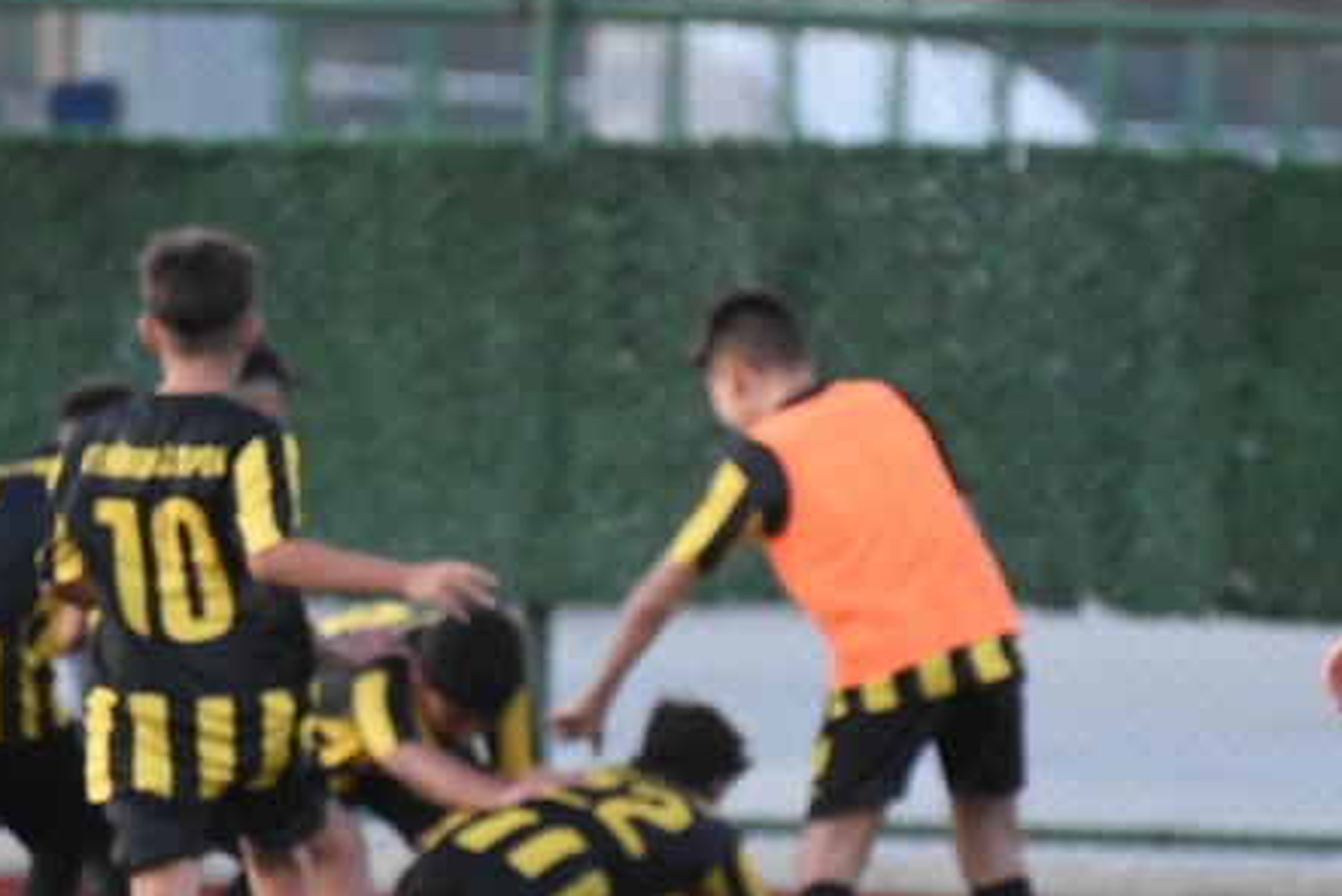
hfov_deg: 3.2
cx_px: 519
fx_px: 24274
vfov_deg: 2.1
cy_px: 554
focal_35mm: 651
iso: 8000
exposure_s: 1/640
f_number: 5.6
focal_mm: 300
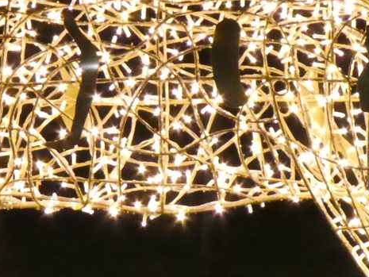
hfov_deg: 7.9
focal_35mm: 252
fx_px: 2687
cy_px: 87
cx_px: 110
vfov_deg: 5.9
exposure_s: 1/15
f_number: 4.3
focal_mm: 10.9
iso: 1600
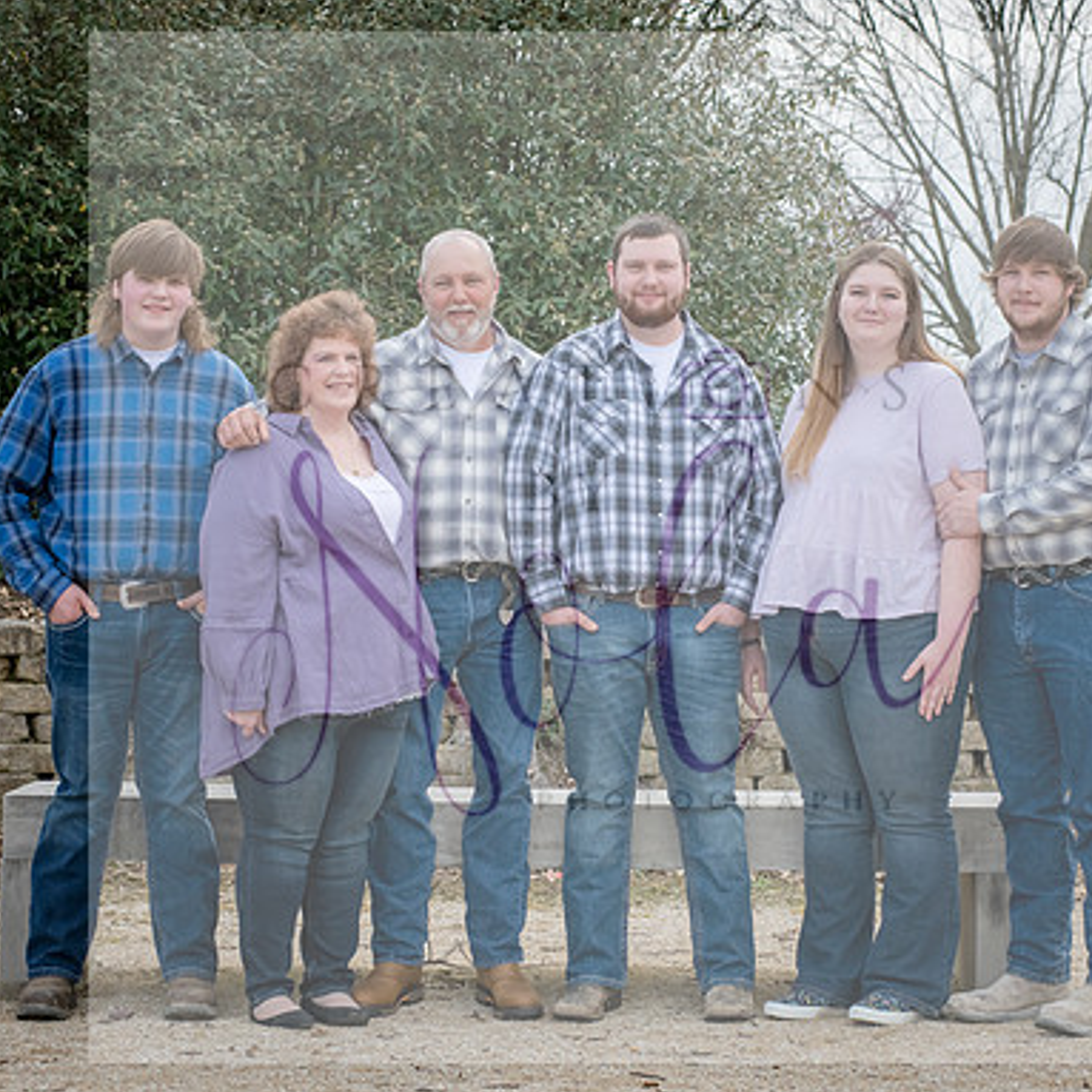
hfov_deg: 16.9
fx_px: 3676
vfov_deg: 16.9
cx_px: 604
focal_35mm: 103
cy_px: 549
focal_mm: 80
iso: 400
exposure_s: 1/640
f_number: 9
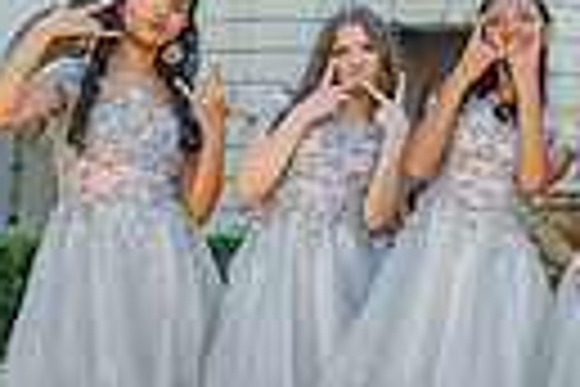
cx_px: 902
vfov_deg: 12.0
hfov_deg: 16.3
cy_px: 15
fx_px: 1820
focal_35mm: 113
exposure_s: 1/200
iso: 200
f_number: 5
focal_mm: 24
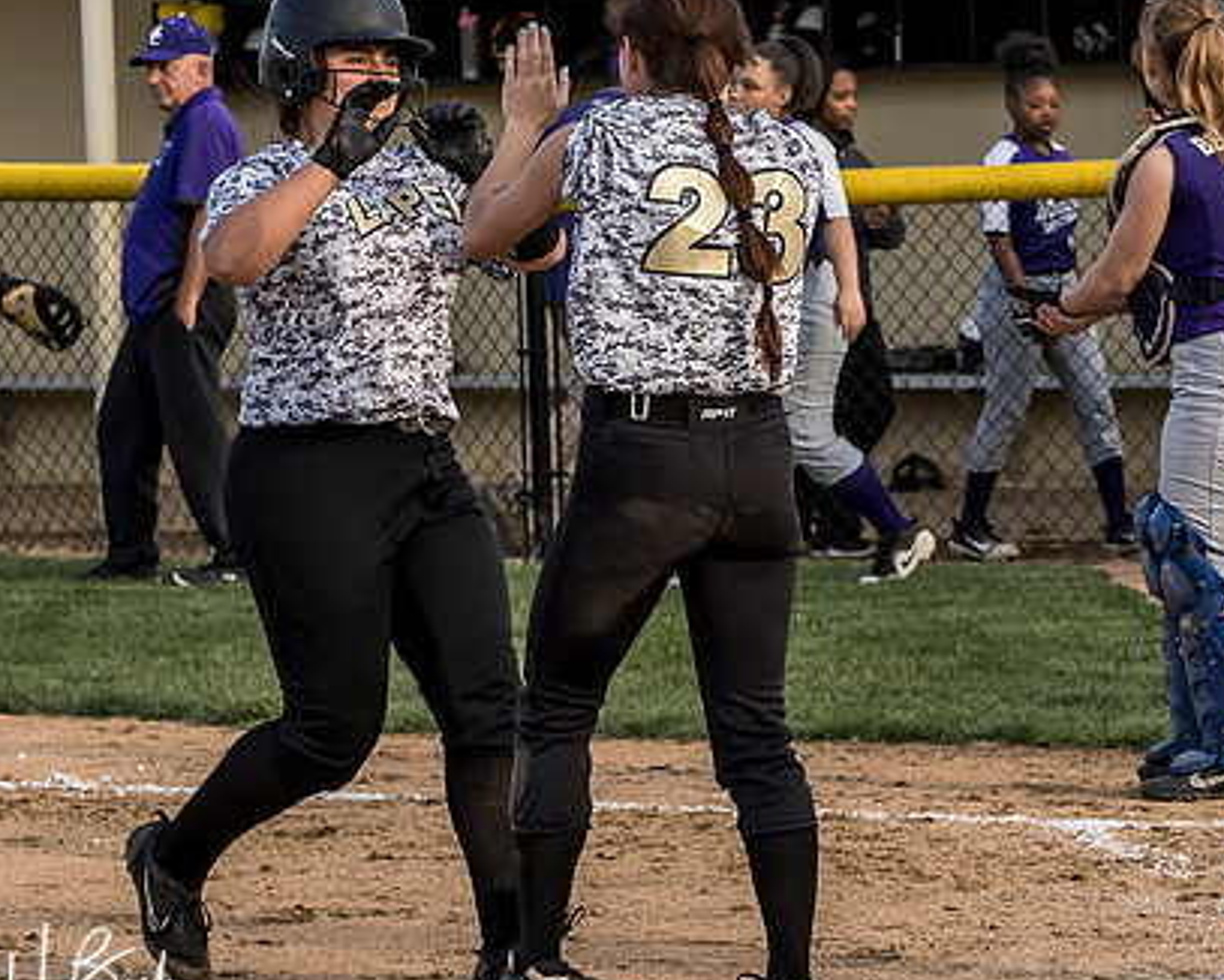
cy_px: 243
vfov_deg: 5.6
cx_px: 690
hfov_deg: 7.1
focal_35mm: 274
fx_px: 9931
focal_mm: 66
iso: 400
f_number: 5.6
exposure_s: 1/1000
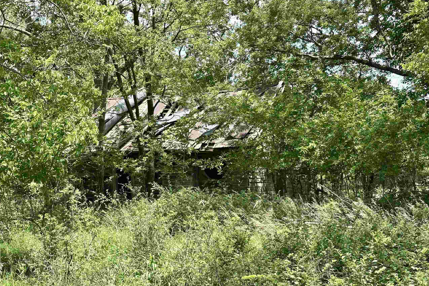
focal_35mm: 60
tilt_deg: +0.3
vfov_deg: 22.6
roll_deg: +0.3
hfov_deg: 33.4
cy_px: 178
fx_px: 715
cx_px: 202
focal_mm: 6.86
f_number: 1.78
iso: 64
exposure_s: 1/1227
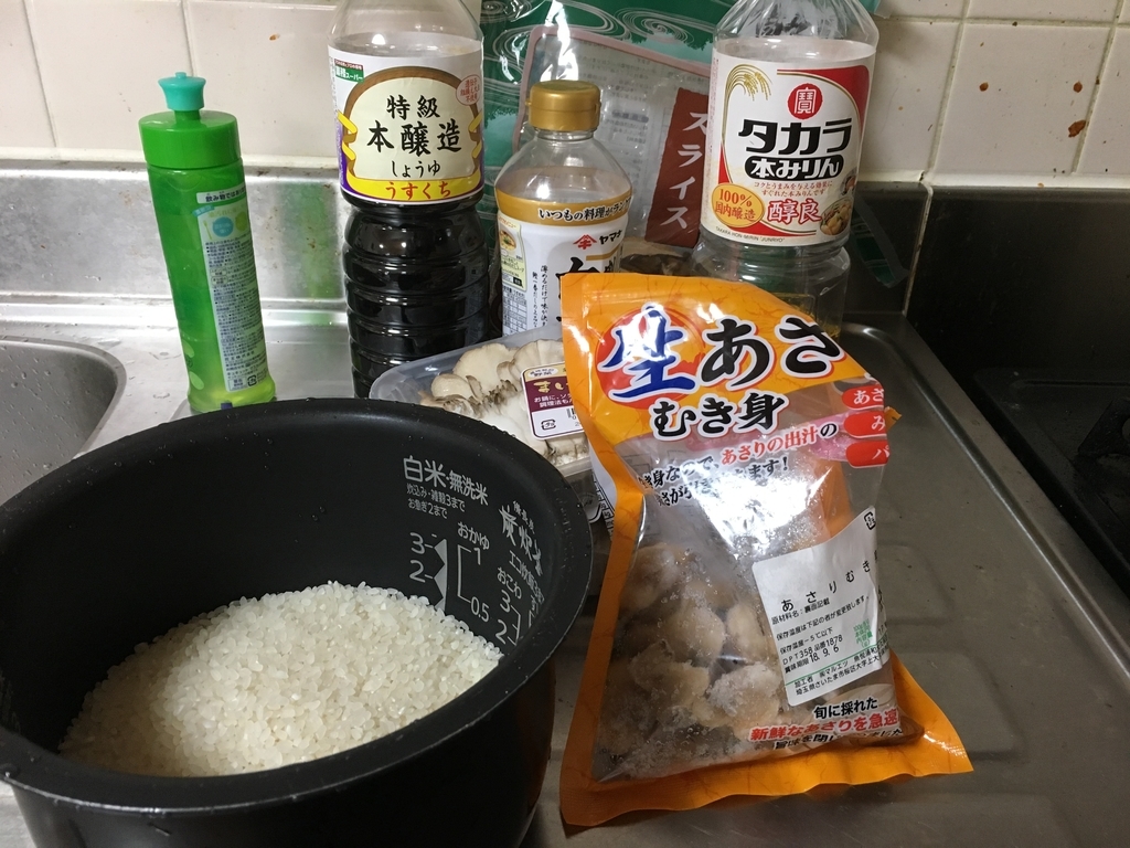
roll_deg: -2.8
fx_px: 947
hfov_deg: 61.7
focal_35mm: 29
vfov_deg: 48.2
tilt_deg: -30.9
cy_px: 424
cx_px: 565
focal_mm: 4.15
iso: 125
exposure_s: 1/30
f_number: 2.2
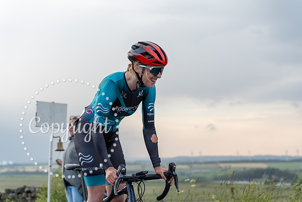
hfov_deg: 27.7
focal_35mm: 73
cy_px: 101
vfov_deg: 18.7
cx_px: 151
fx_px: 613
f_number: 4
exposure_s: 1/1000
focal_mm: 73
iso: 400
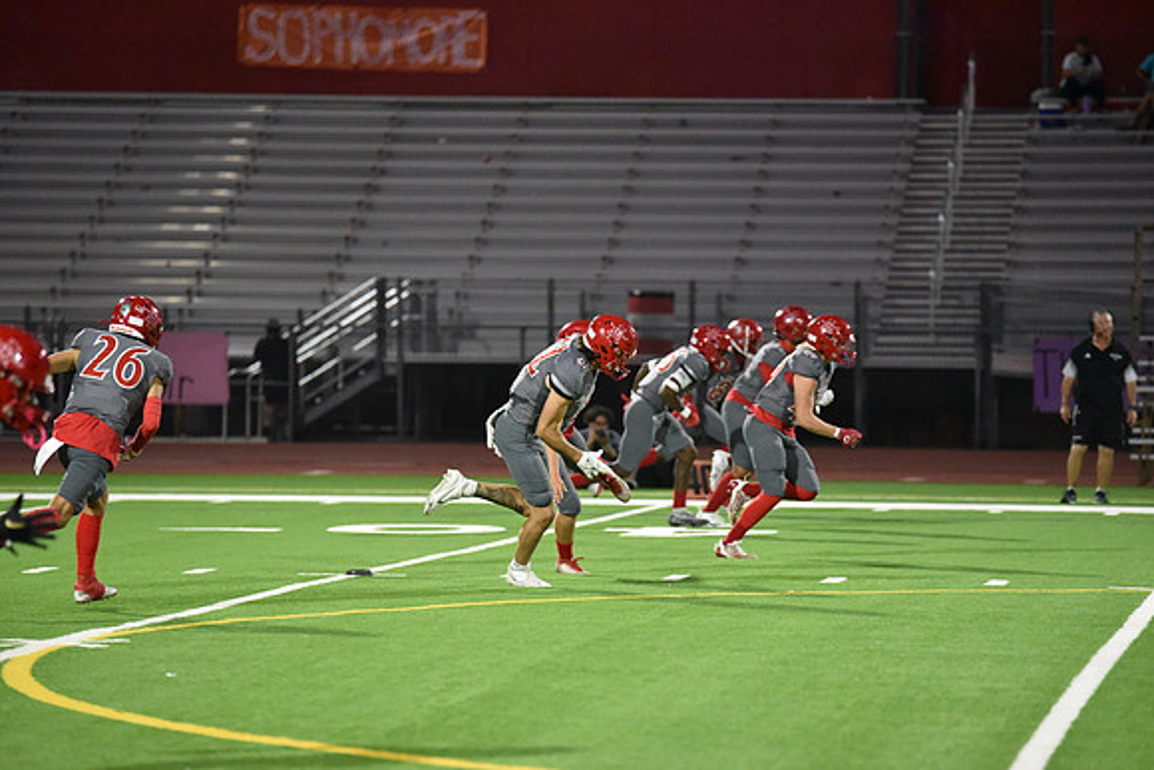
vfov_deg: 6.9
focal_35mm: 200
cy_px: 385
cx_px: 577
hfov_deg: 10.3
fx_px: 6412
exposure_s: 1/1000
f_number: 2.8
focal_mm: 200
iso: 10000
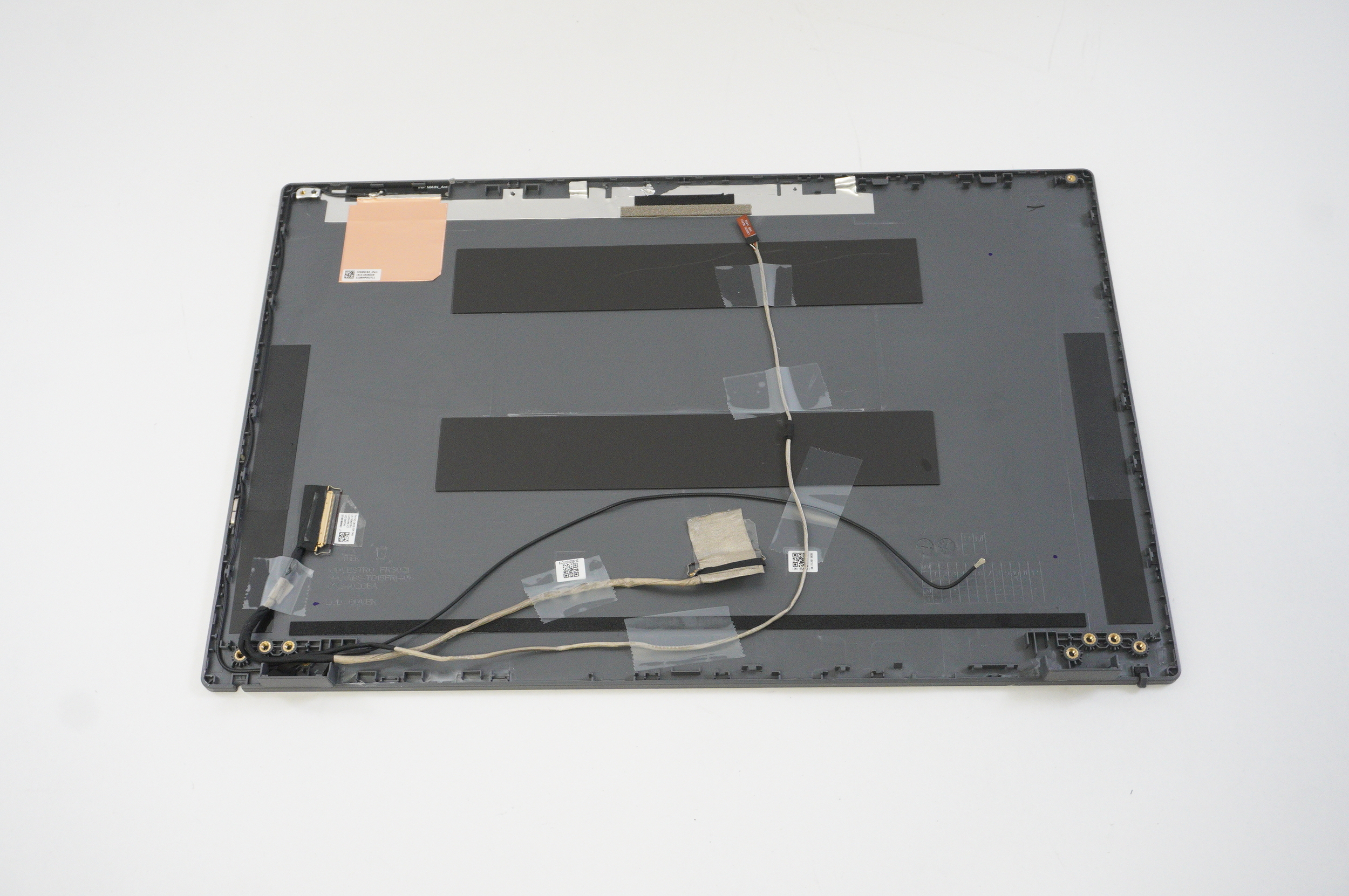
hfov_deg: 53.2
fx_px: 1348
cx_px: 674
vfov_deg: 36.8
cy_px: 448
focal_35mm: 36
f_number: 5.6
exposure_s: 1/100
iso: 2000
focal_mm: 24
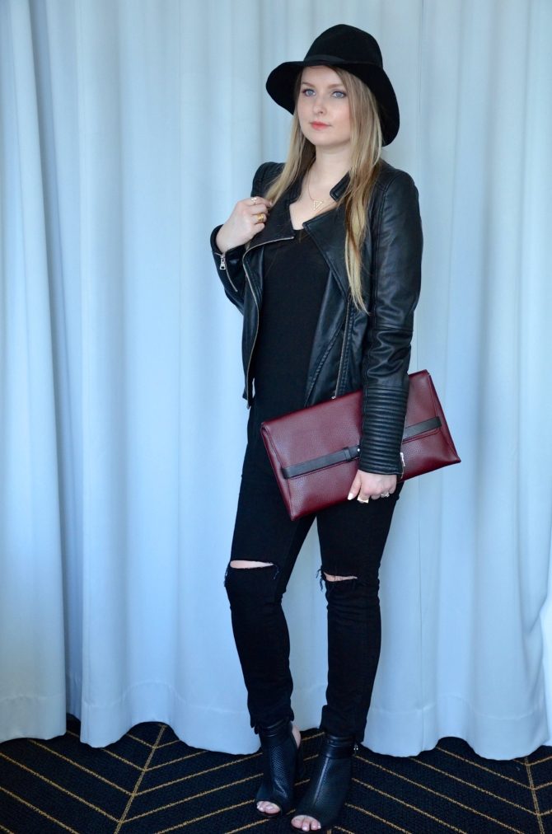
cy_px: 417
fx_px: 1456
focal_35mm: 63
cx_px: 276
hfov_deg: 21.5
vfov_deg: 32.0
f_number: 4.5
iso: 1250
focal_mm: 42
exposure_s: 1/125
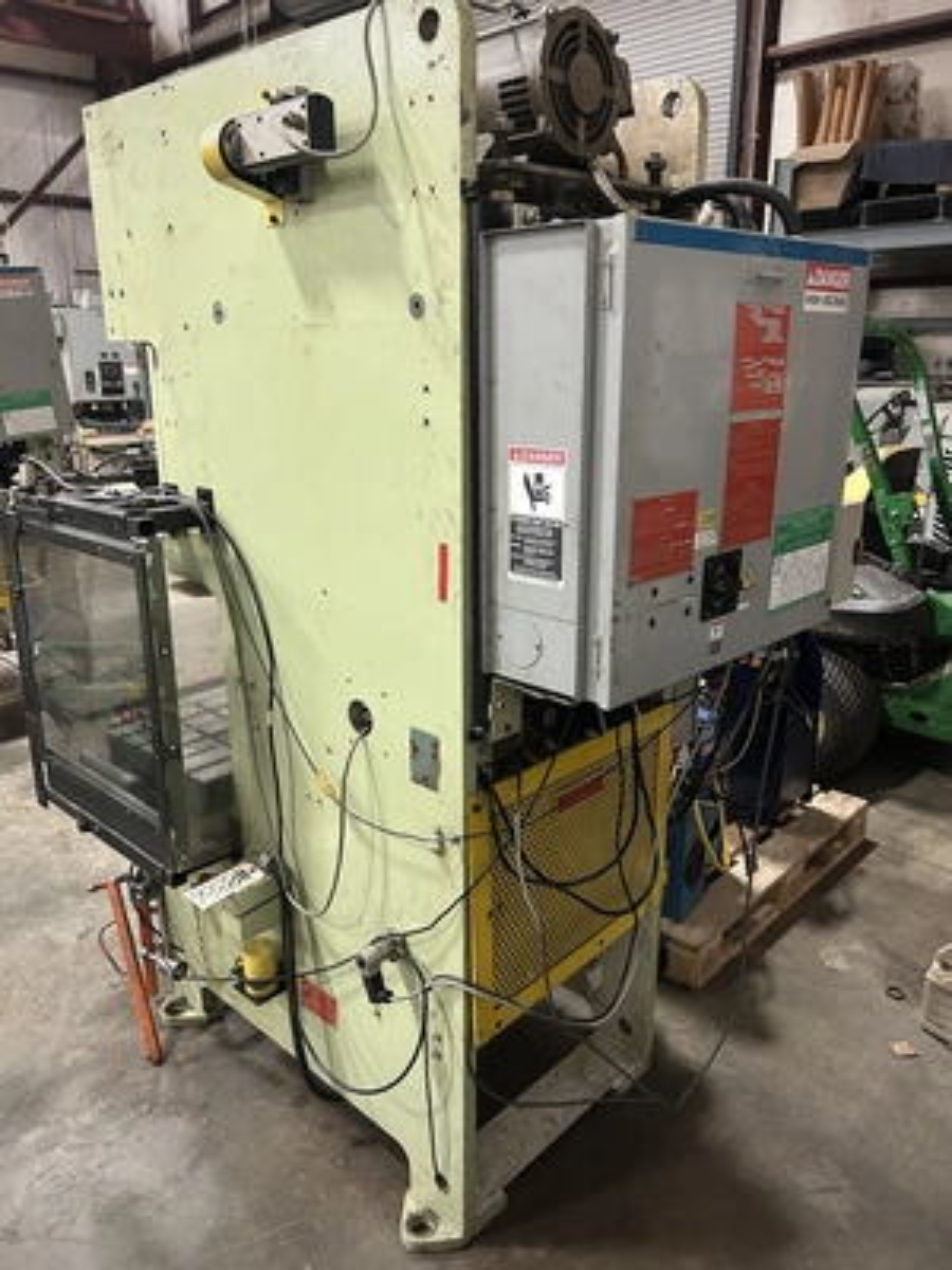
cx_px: 476
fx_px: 953
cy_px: 635
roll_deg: -0.2
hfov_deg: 53.1
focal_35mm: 26
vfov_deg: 67.3
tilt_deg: -14.8
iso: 400
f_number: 1.5
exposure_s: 1/40
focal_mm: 5.7
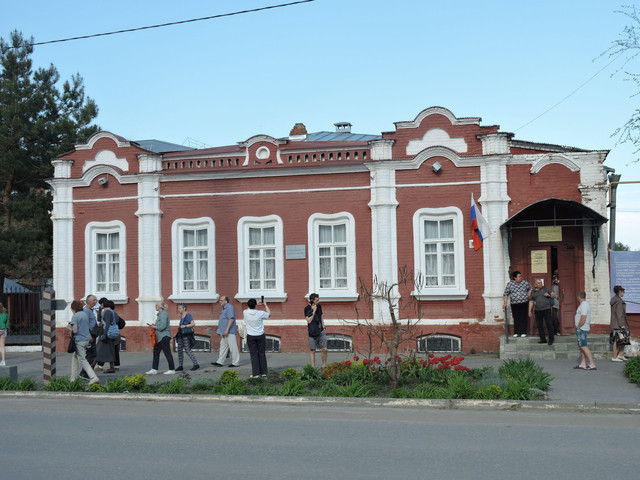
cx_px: 320
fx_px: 832
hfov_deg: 42.1
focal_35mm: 45
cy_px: 240
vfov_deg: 32.2
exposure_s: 1/400
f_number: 4
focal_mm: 8.1
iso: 100
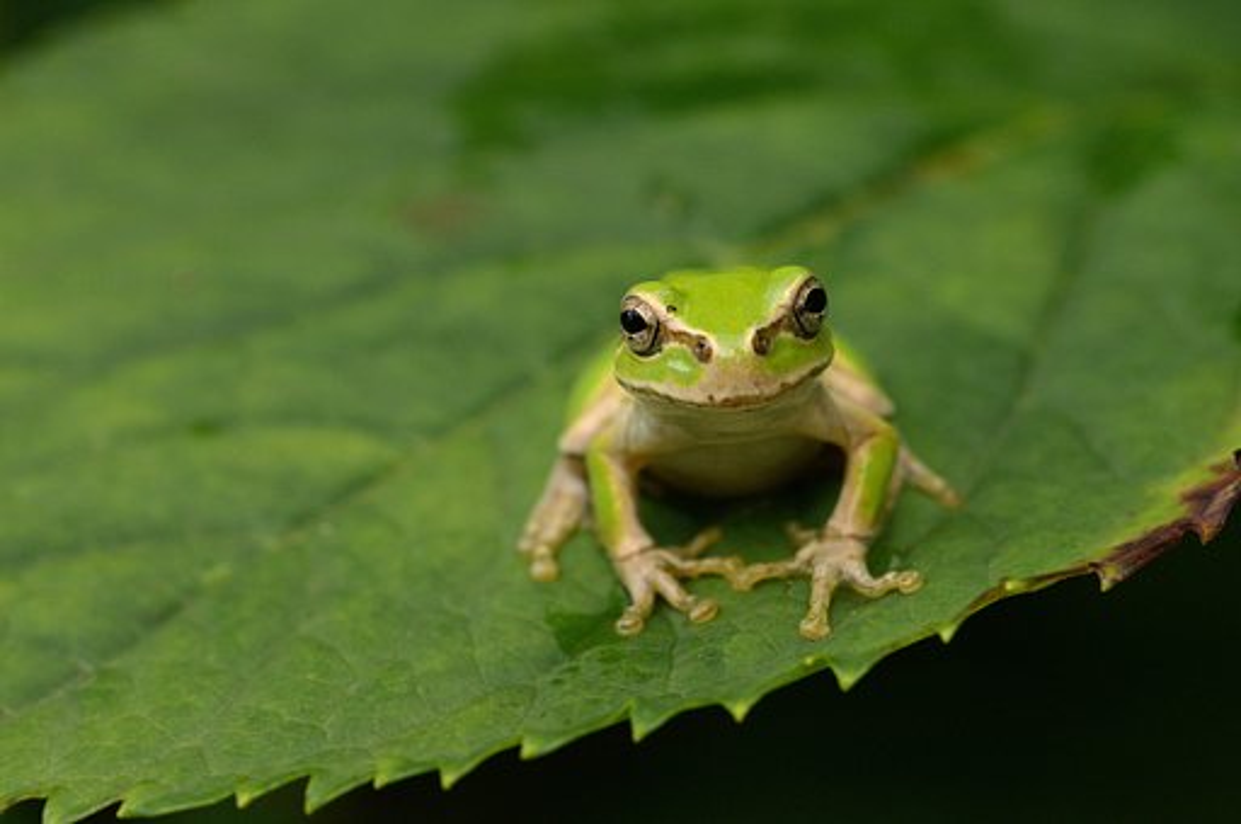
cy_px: 412
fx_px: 5164
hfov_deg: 13.7
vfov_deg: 9.1
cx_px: 620
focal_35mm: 150
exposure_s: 1/20
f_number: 6.7
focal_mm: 100
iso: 800
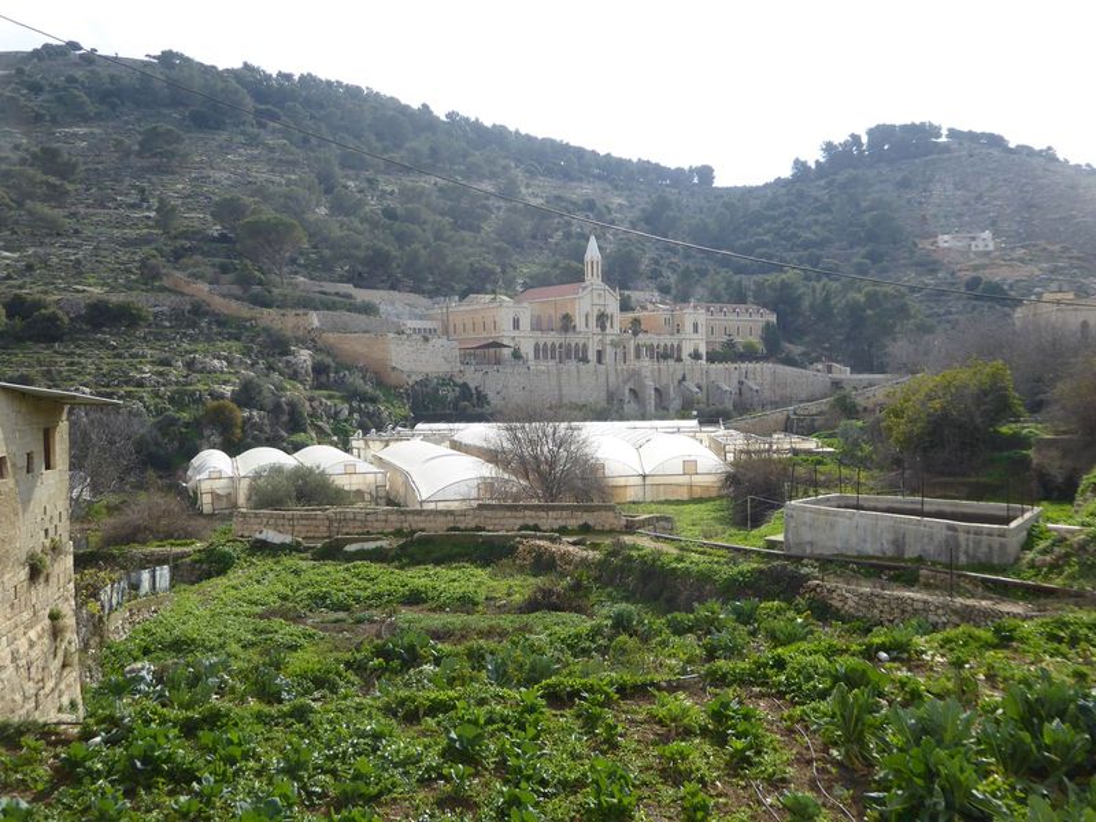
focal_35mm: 34
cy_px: 411
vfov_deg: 41.8
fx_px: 1076
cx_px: 548
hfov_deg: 54.0
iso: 80
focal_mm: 5.8
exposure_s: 1/500
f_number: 3.6
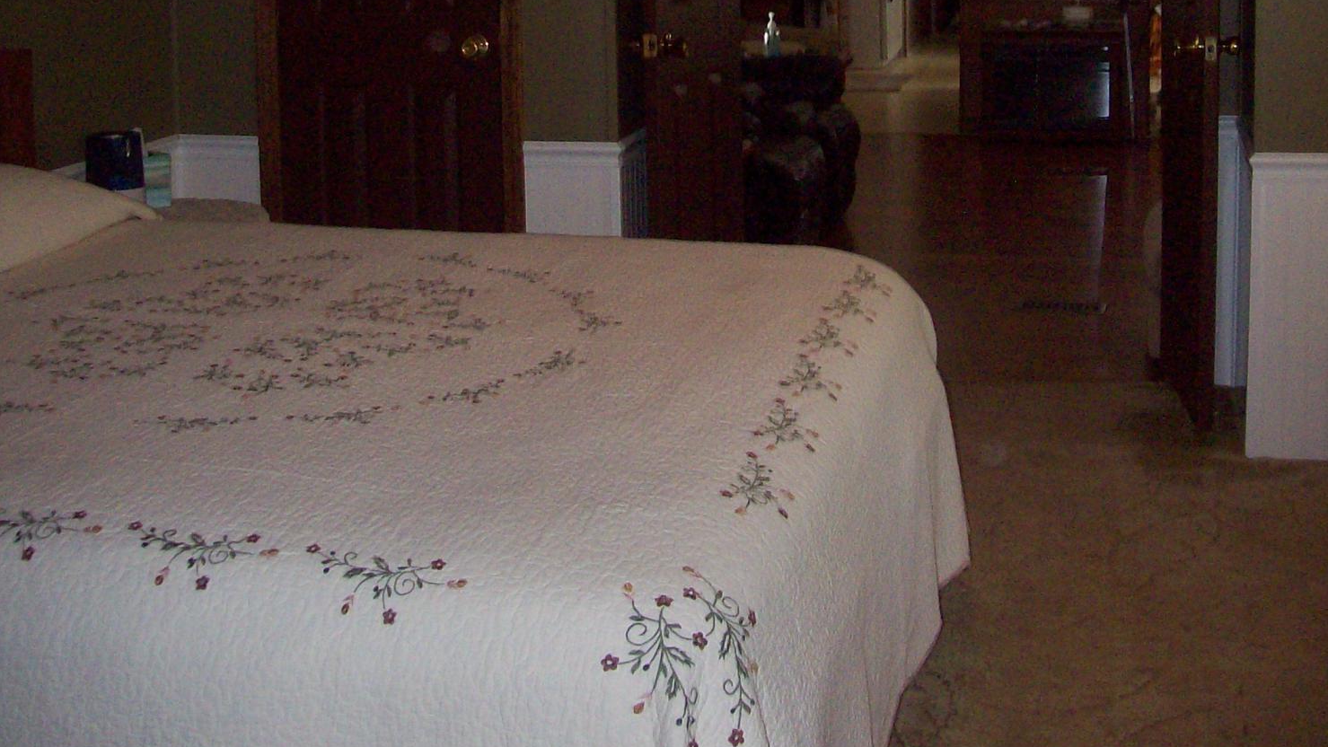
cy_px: 3
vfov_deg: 21.8
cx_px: 657
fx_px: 1866
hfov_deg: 39.2
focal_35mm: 53
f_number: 2.7
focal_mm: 6
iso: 140
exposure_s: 1/64
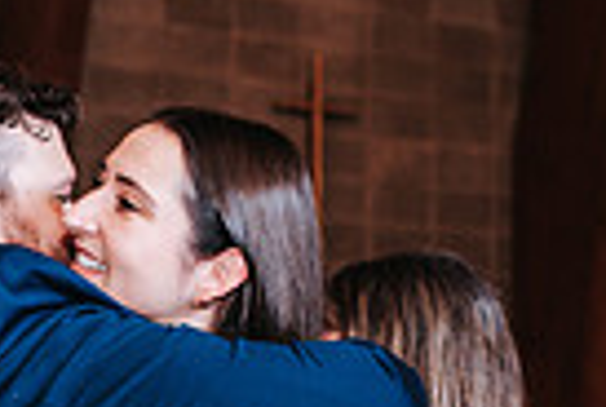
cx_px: 97
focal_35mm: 148
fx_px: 2497
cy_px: 551
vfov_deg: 9.1
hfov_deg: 13.7
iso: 800
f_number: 3.2
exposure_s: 1/125
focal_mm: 35
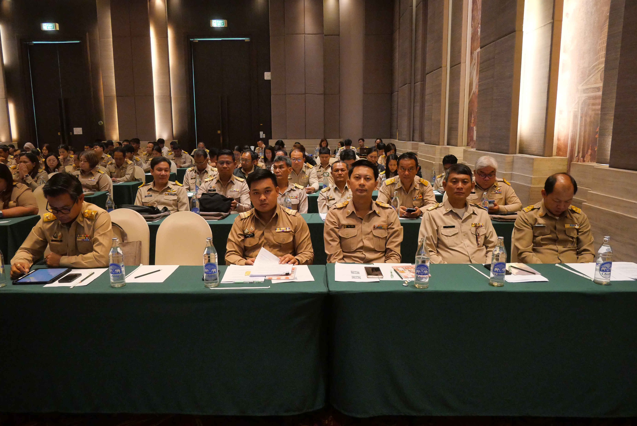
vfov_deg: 53.2
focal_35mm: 24
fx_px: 425
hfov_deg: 73.7
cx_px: 318
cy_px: 213
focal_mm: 12
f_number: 4.5
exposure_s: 1/160
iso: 3200
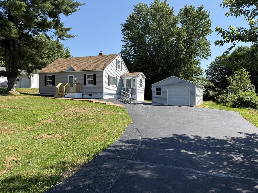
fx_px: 186
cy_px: 99
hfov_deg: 69.4
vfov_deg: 54.9
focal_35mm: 25
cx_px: 127
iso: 80
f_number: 1.78
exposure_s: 1/2801
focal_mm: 6.76
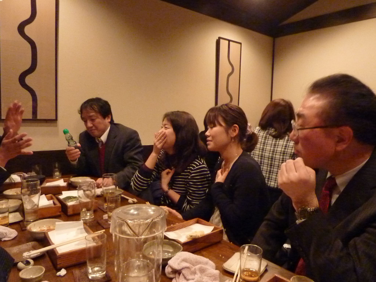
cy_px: 141
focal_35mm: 25
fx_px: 272
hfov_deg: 69.4
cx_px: 188
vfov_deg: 54.9
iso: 800
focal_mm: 4.1
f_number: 3.3
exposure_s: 1/13
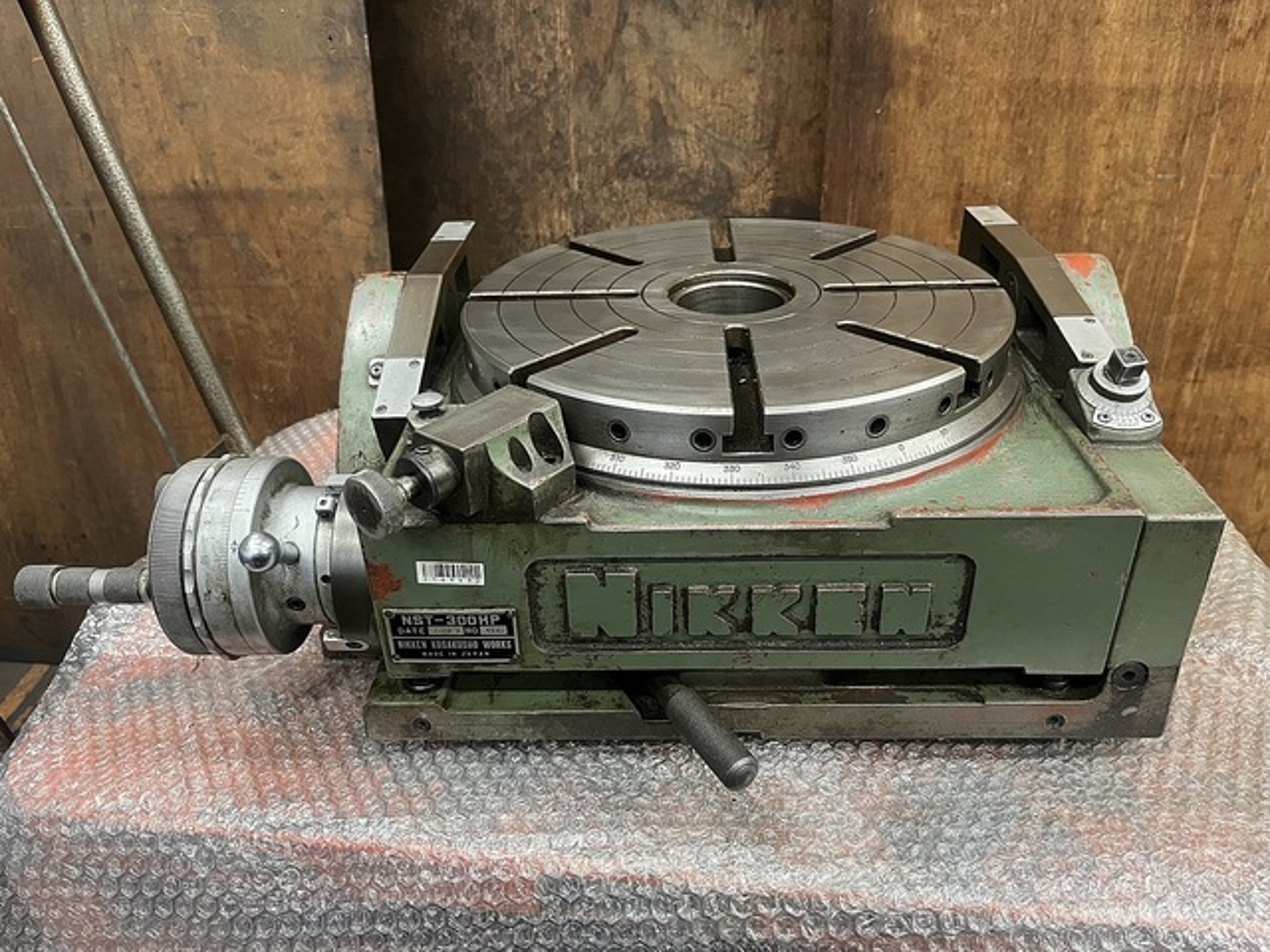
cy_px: 476
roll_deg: +2.8
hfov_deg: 67.3
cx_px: 635
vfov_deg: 53.1
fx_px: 954
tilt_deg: -30.4
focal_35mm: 26
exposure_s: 1/60
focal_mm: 5.1
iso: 400
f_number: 1.6
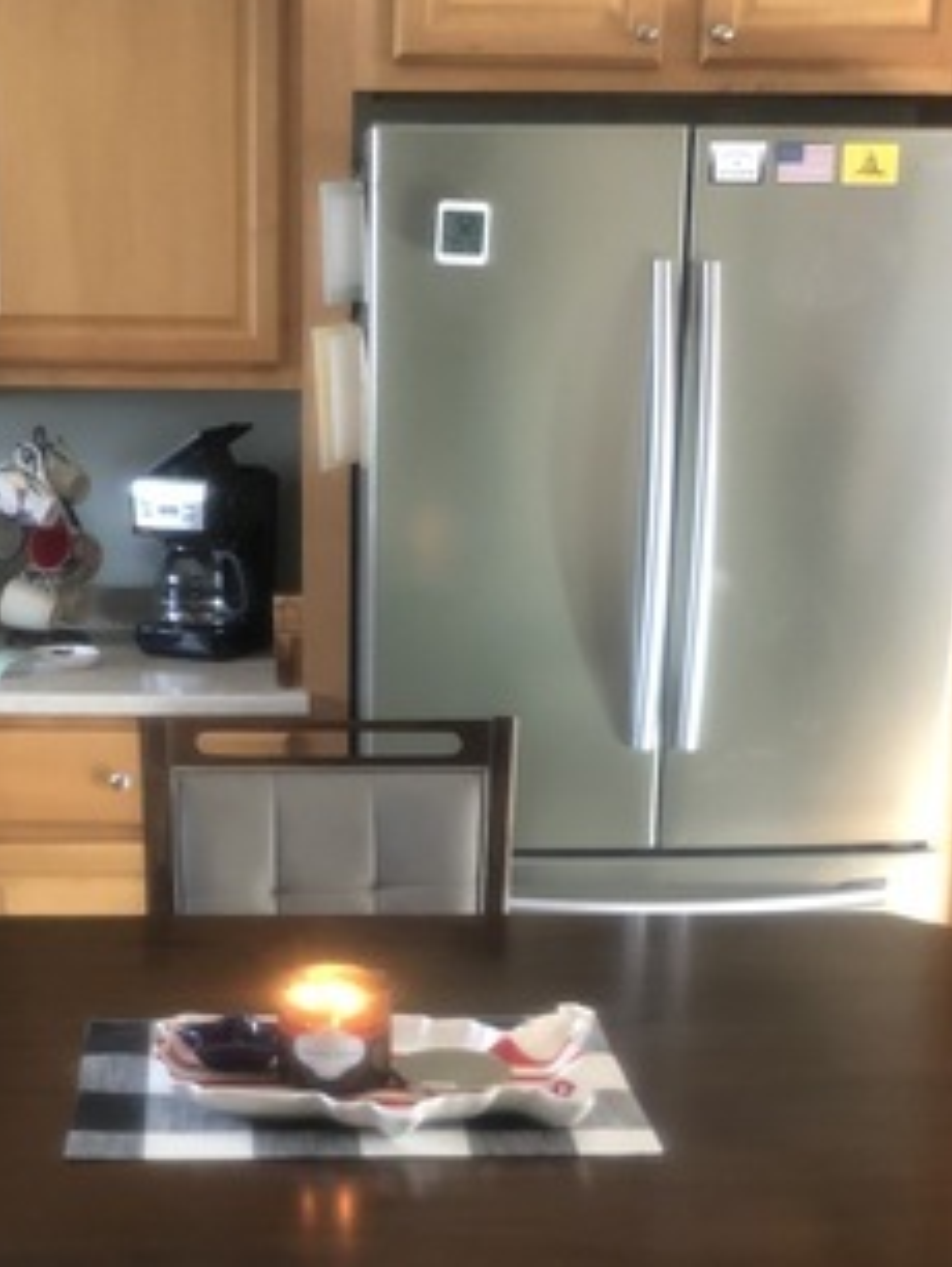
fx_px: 2234
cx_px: 331
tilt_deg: -15.7
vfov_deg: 31.1
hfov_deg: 24.0
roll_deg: +0.0
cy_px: 942
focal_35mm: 61
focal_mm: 4
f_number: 1.8
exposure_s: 1/13
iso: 100
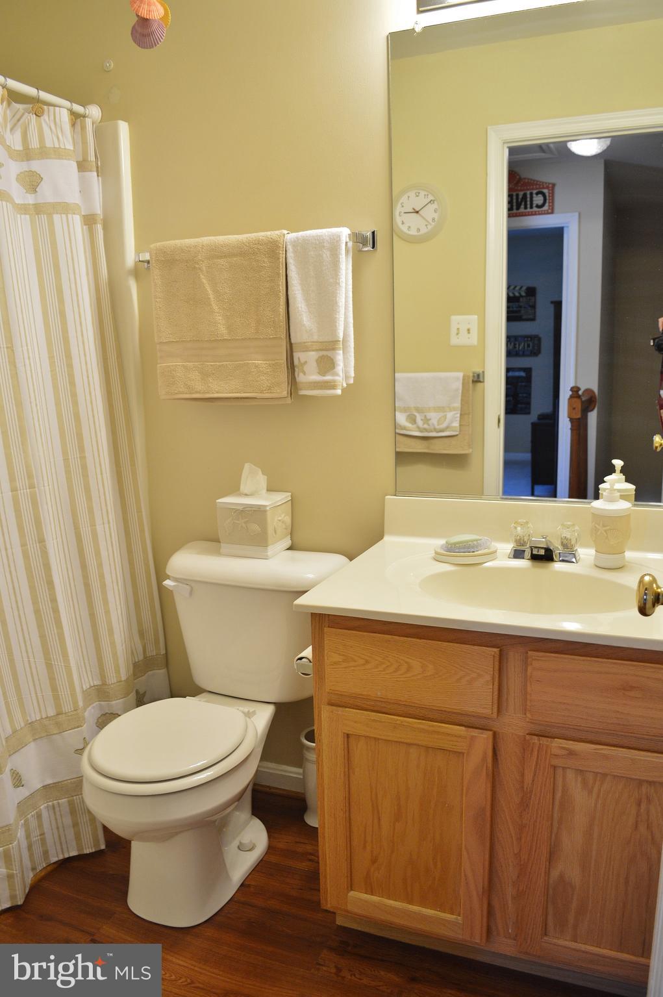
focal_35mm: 27
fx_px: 747
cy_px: 498
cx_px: 332
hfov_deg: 47.9
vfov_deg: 67.4
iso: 500
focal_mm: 18
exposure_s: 1/60
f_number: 3.5
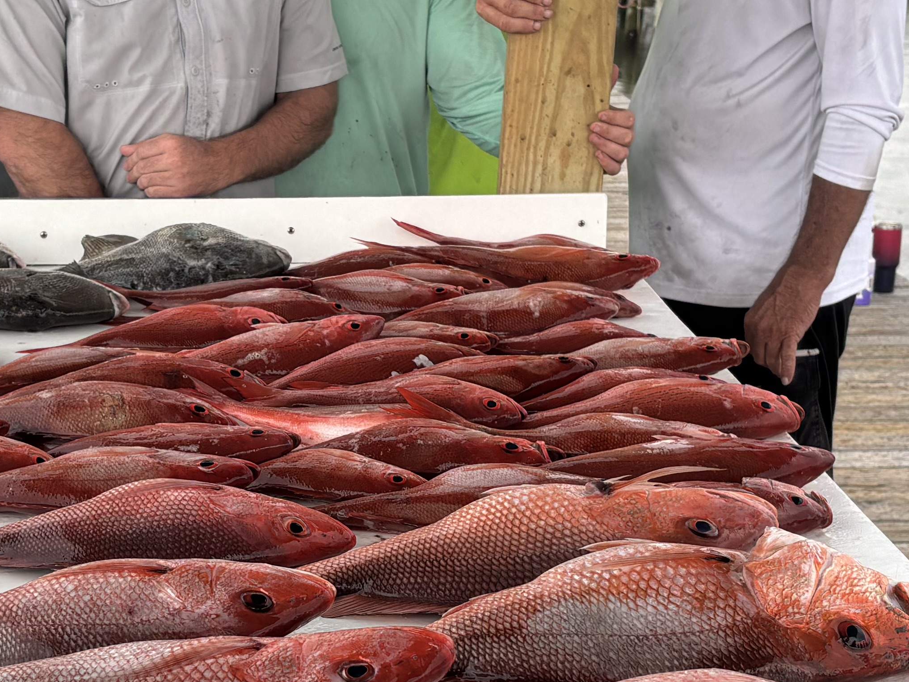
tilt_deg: -16.7
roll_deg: -2.5
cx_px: 329
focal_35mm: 73
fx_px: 1917
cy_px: 456
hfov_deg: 26.6
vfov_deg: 20.1
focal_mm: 5.96
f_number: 1.6
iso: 50
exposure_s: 1/544
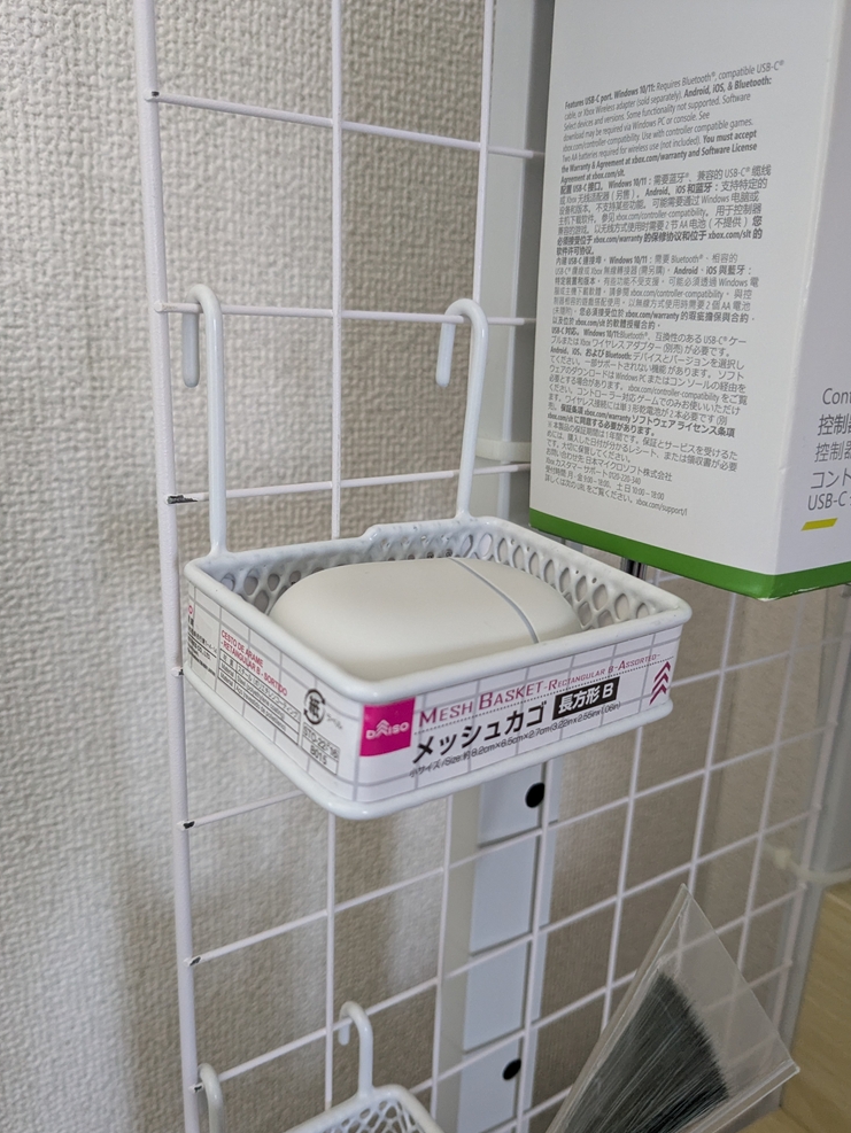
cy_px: 585
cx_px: 438
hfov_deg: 49.8
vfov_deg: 63.4
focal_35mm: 28
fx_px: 917
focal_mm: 4.38
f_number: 1.73
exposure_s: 1/120
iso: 407
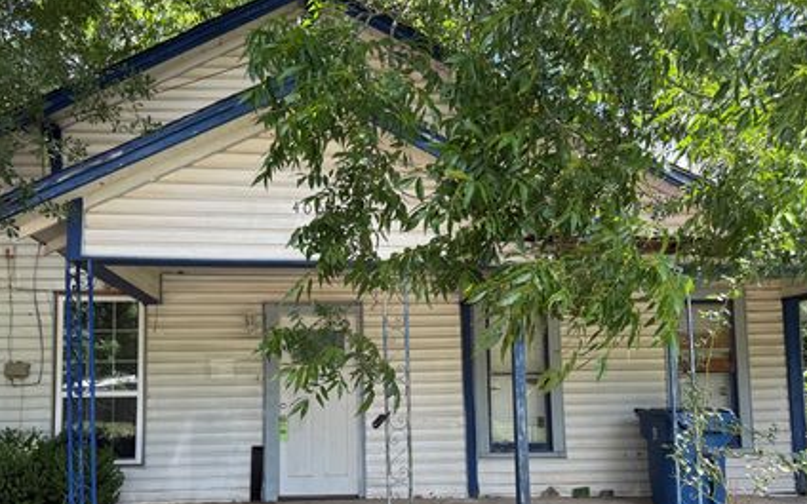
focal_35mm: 30
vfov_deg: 41.2
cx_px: 367
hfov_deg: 62.8
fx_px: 660
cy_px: 341
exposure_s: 1/430
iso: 80
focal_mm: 6.76
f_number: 1.78
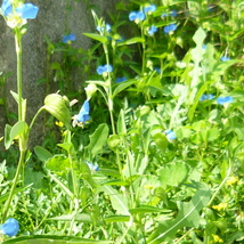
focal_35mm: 106
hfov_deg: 16.3
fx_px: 845
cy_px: 124
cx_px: 47
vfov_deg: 16.4
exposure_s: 1/320
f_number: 2.9
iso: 100
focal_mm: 6.3
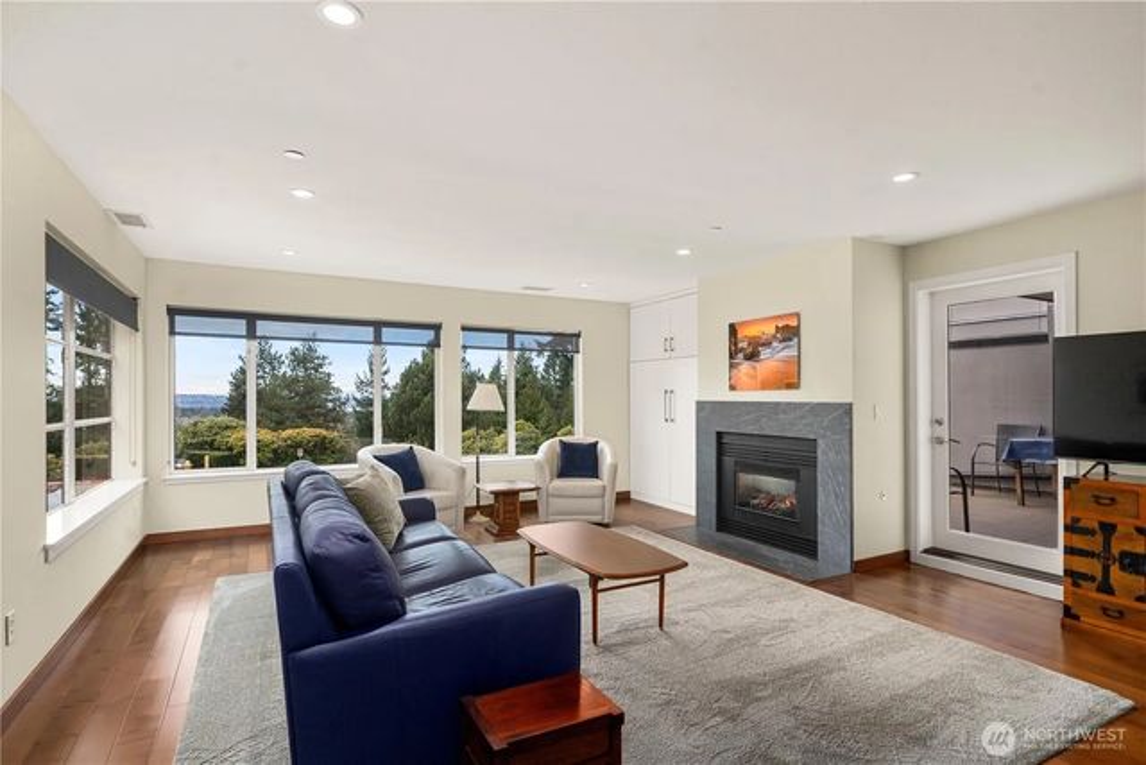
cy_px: 382
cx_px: 573
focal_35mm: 17
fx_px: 541
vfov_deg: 70.5
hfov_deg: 93.3
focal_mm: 17
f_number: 6.7
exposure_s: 1/30
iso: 400
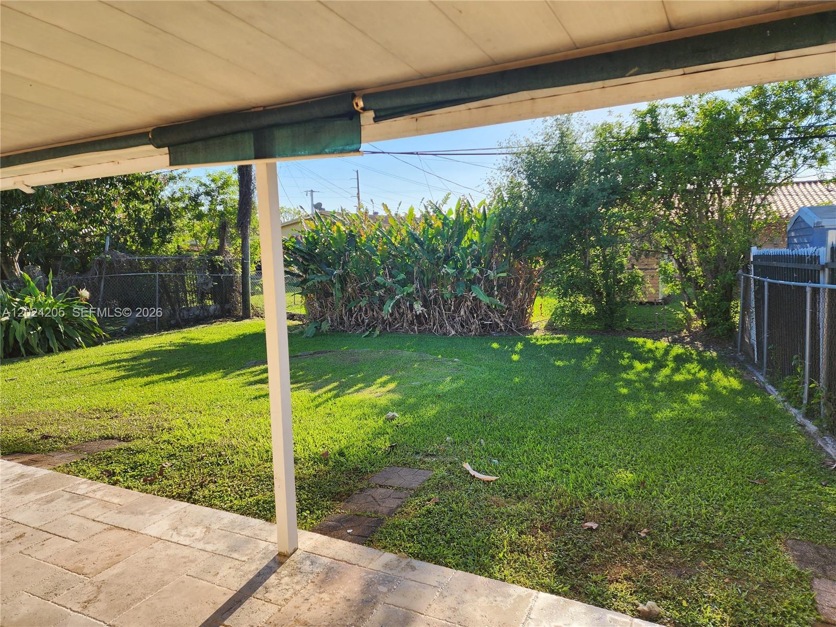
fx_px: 555
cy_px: 314
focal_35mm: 23
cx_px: 418
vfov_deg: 58.9
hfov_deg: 73.9
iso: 12
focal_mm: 6.4
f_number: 1.8
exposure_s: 1/529
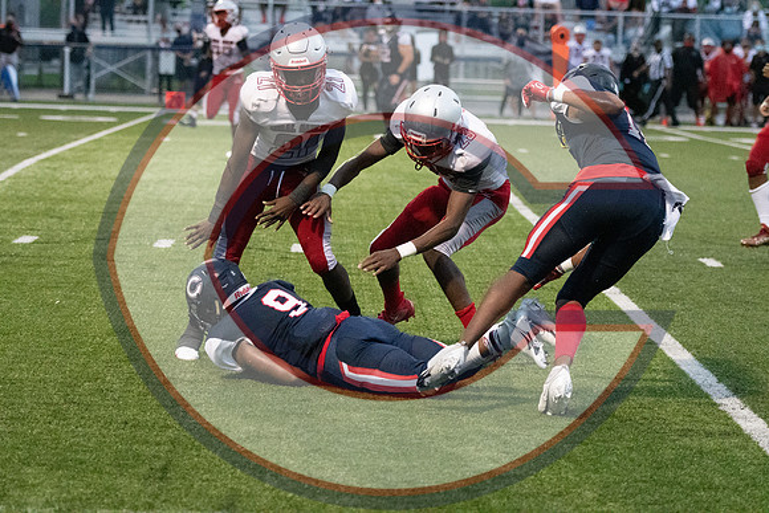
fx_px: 2756
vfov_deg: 10.6
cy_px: 256
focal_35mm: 129
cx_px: 384
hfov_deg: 15.9
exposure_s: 1/2500
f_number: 2.8
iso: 16000
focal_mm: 86
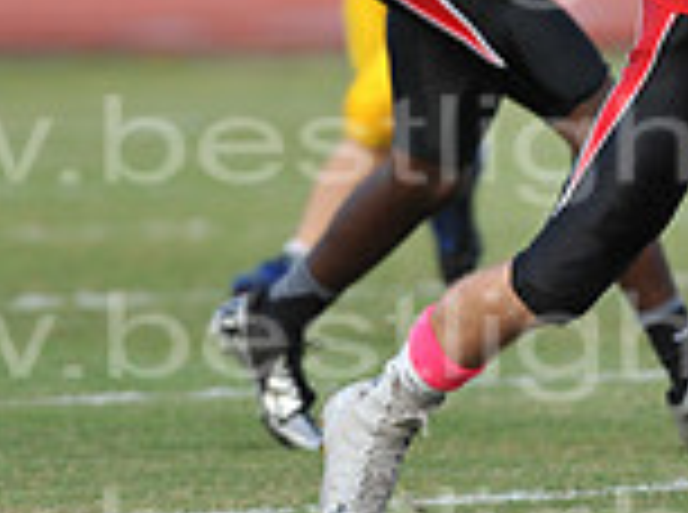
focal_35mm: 1096
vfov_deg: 1.4
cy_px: -144
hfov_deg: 1.8
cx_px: 688
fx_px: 21732
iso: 1000
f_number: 4
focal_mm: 300
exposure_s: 1/1600
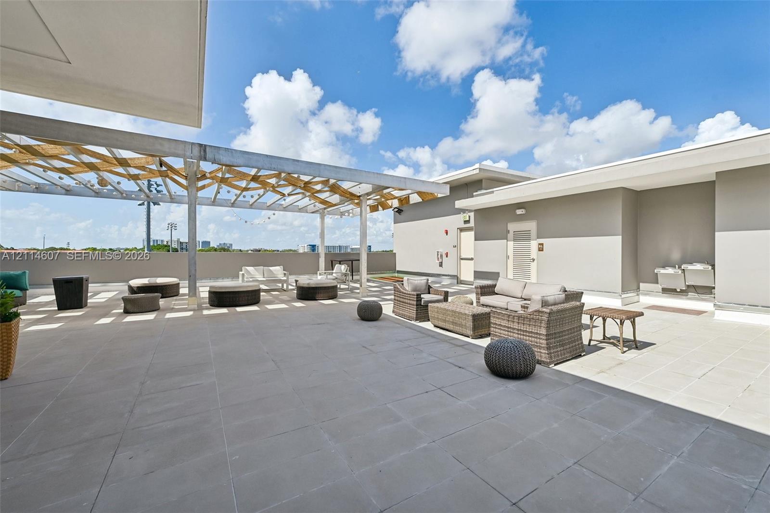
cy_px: 256
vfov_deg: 81.2
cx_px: 385
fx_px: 299
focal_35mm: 14
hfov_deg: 104.3
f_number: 8
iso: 100
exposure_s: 1/400
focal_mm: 14
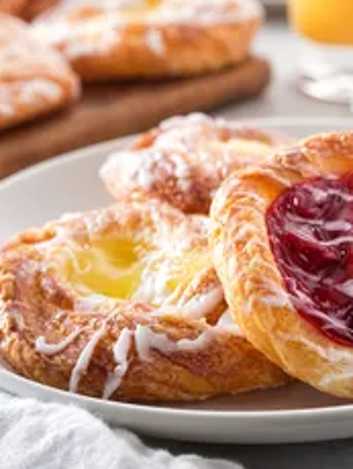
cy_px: 213
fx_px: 1249
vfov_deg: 21.3
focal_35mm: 92
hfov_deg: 16.0
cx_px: 280
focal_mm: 55
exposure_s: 1/160
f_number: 8
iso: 100
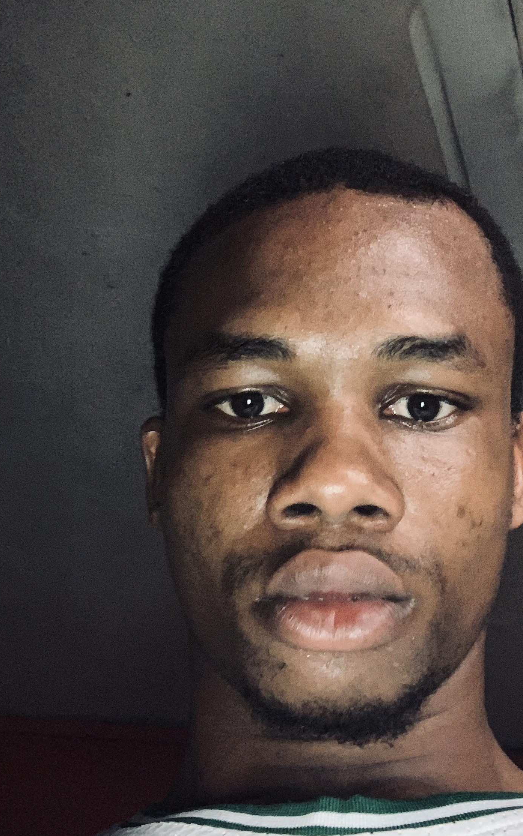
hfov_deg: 27.1
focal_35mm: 47
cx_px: 376
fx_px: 1072
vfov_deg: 42.5
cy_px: 357
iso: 320
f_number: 2.2
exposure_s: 1/16
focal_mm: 2.87
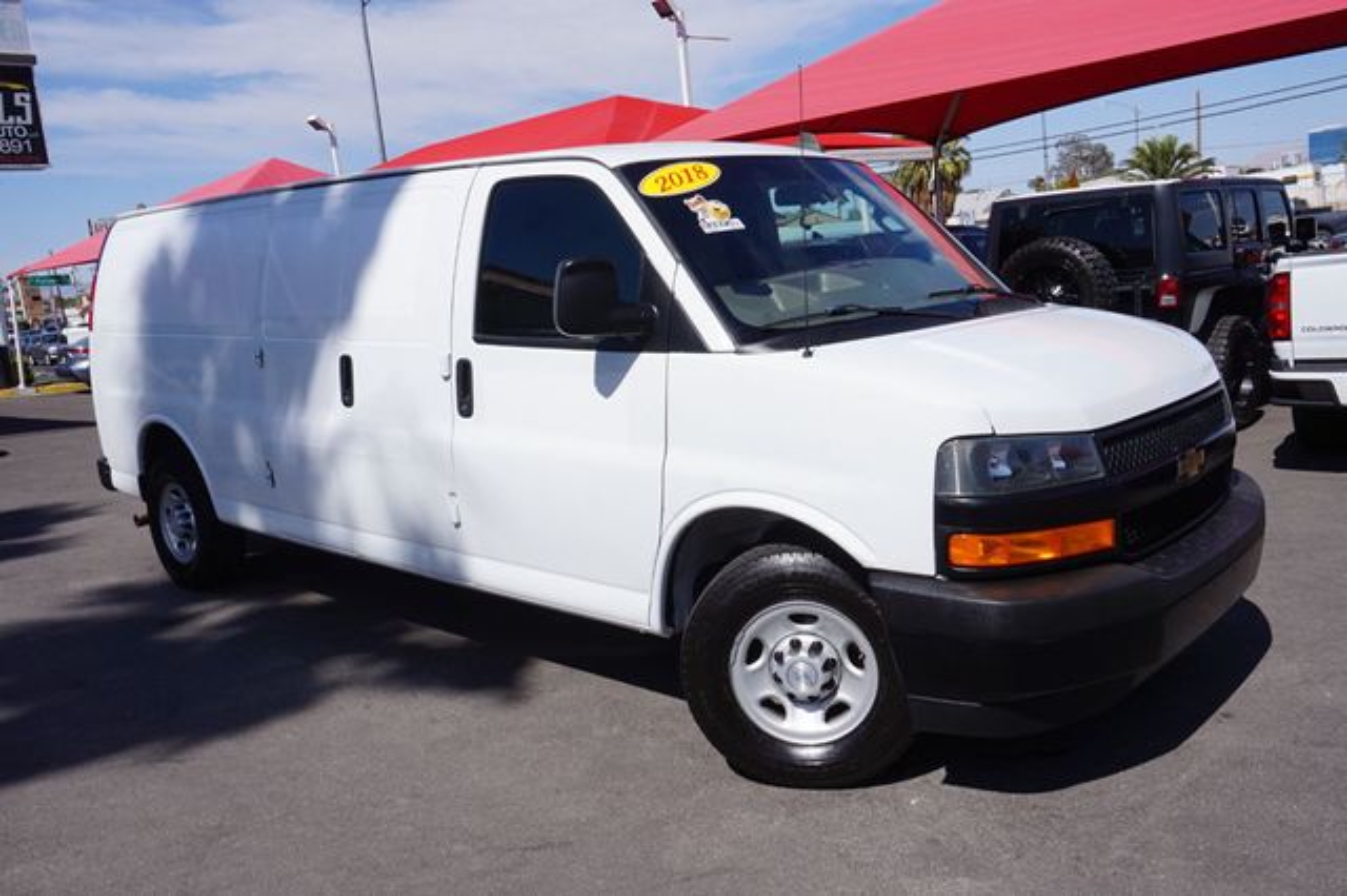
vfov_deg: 43.6
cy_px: 448
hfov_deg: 62.0
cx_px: 674
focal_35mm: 30
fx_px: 1122
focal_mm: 20
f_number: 14
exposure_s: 1/160
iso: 100
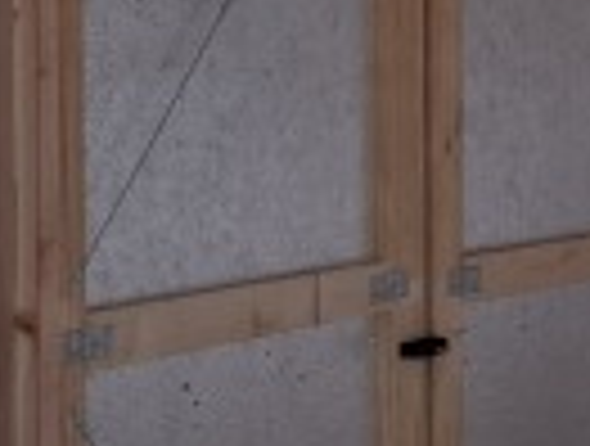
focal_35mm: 112
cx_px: 549
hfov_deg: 17.2
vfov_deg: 13.2
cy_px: 27
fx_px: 1914
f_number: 1.8
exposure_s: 1/120
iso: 80
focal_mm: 5.54
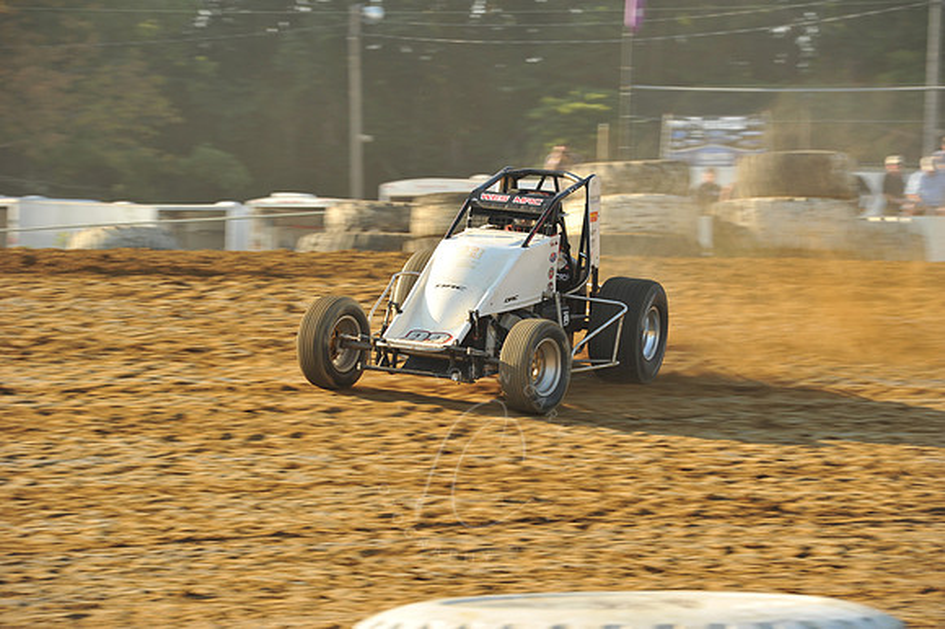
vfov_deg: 7.6
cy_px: 314
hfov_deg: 11.4
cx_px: 472
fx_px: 4722
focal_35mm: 180
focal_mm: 180
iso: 400
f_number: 9
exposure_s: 1/320
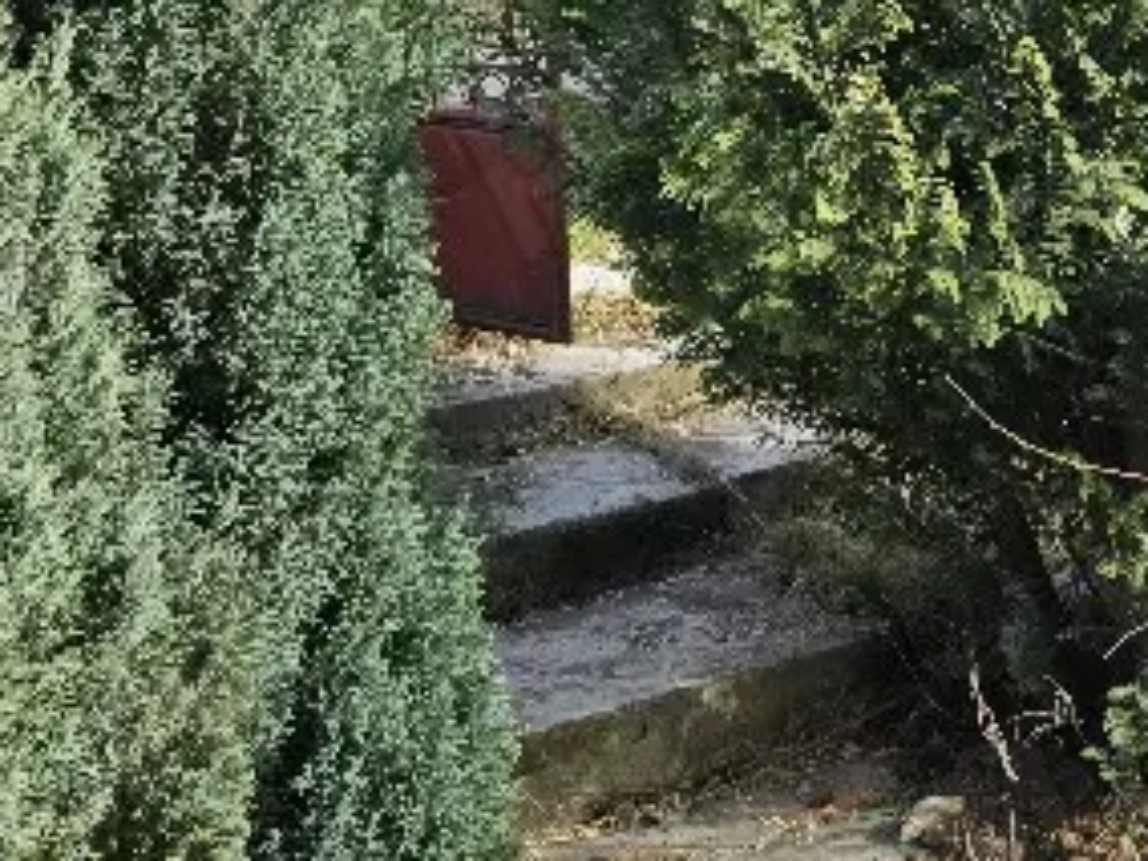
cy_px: -81
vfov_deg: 17.6
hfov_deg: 23.1
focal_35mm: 81
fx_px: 2686
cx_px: 1156
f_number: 1.8
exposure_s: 1/2000
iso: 80
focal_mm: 5.4
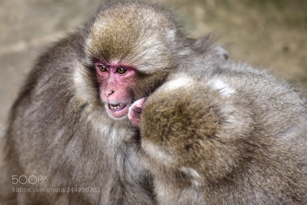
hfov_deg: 10.3
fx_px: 1706
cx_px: 154
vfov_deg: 6.9
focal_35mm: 200
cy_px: 102
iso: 320
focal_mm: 200
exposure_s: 1/200
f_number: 3.2
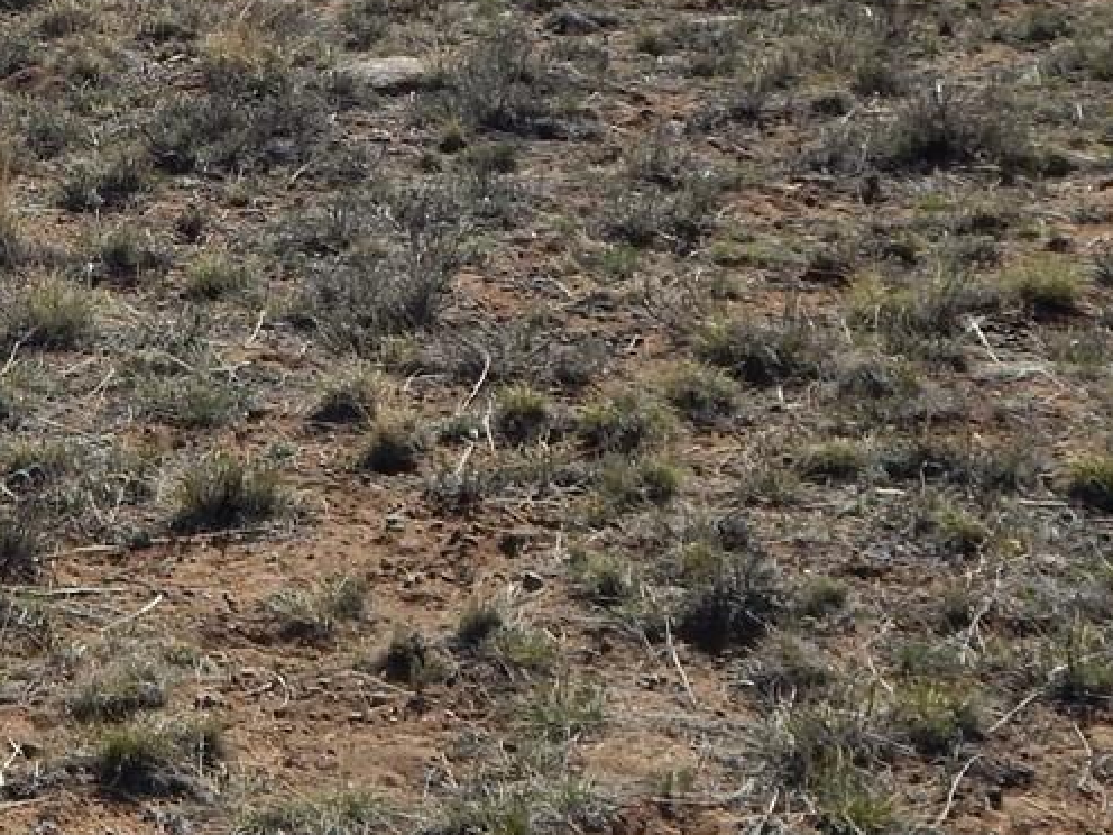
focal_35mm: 100
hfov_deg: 19.3
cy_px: -267
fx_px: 3215
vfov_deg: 14.2
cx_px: 101
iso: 125
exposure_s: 1/640
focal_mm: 5.6
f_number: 6.5
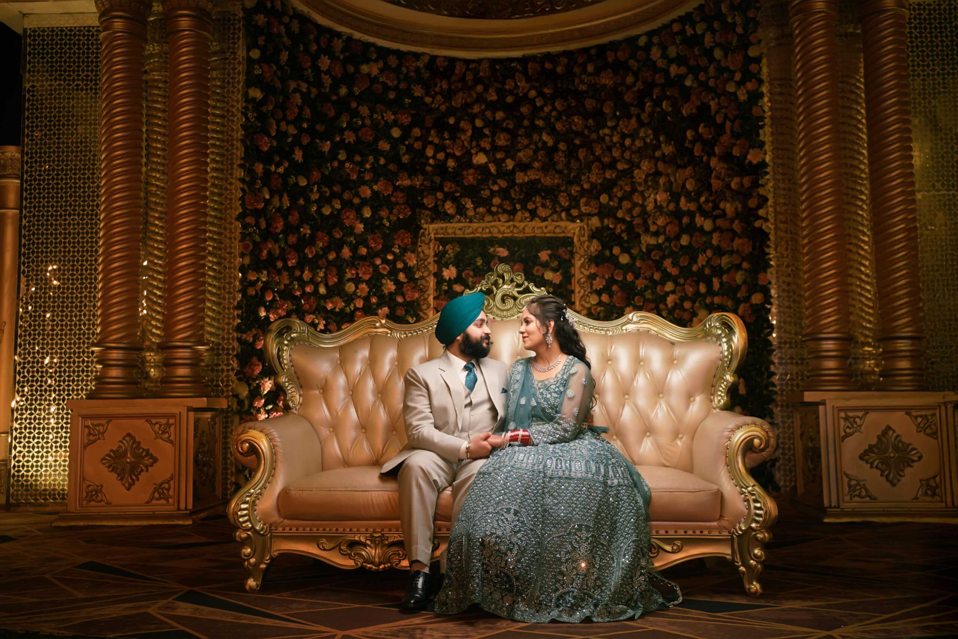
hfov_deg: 54.4
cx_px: 479
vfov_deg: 37.9
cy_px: 320
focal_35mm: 35
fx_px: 931
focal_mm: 35
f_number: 3.5
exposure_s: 1/80
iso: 160
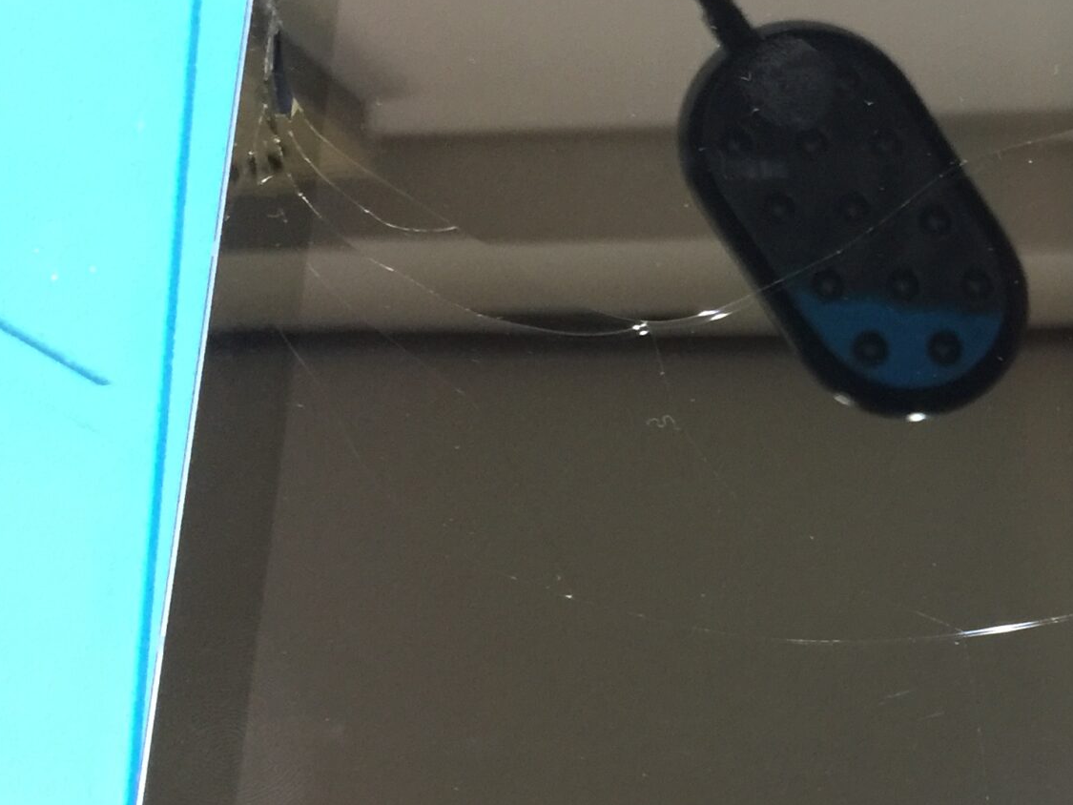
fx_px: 2046
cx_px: 1214
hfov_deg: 26.7
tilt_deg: -81.2
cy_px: 508
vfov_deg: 22.2
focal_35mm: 66
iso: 125
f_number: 2.2
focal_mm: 4.15
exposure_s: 1/10
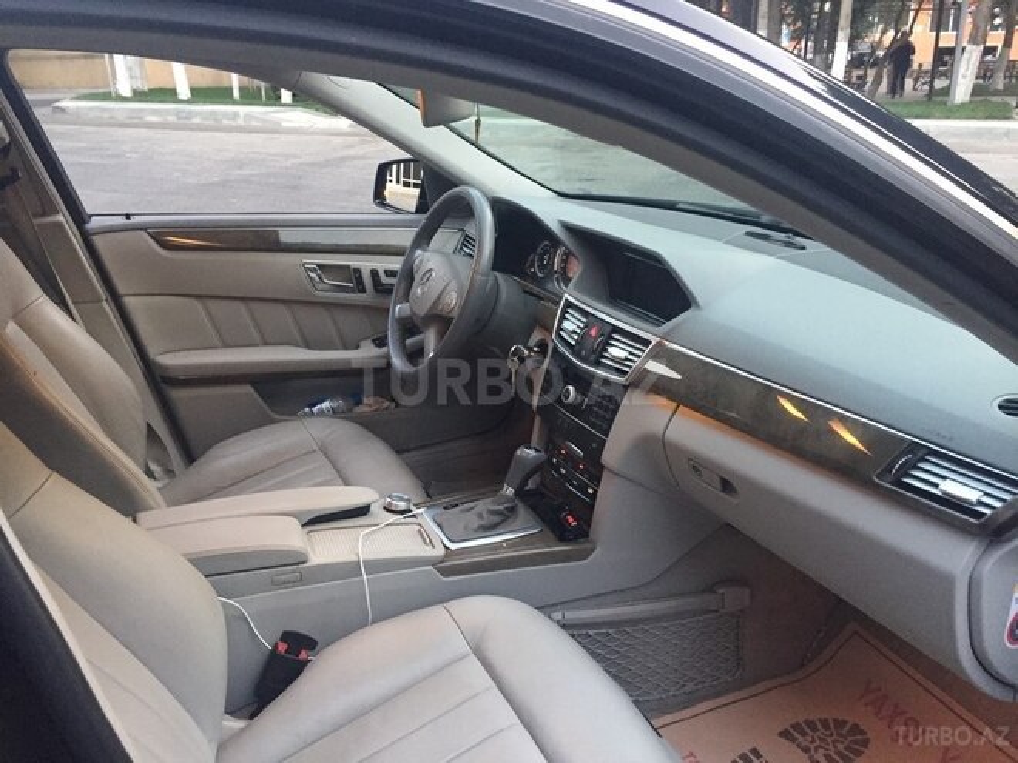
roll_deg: -0.6
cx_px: 509
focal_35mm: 29
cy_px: 382
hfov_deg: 61.7
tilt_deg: -19.5
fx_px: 853
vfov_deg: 48.2
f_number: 2.2
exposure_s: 1/33
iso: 250
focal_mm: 4.15
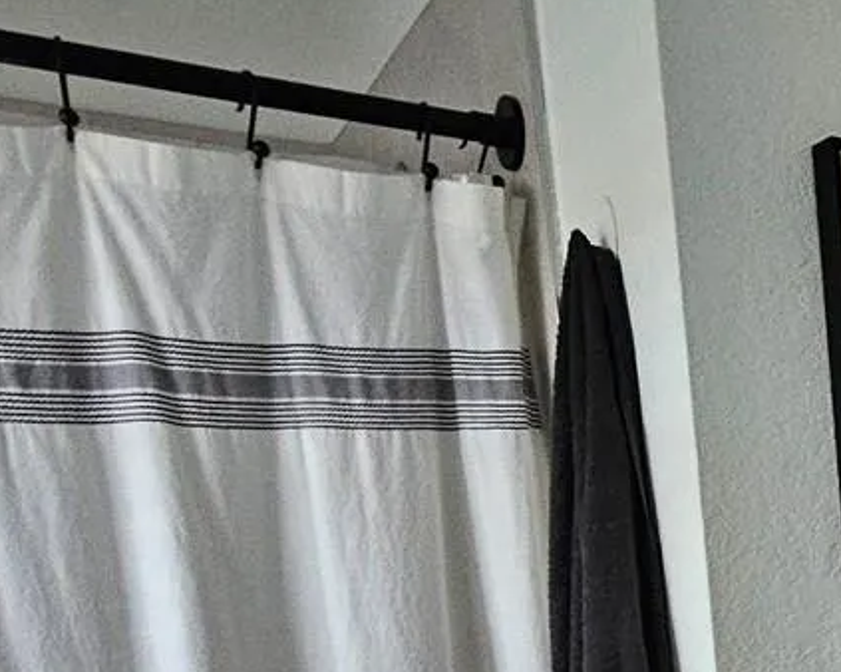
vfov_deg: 26.9
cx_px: 1024
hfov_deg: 31.9
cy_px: 853
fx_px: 1194
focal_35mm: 48
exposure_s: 1/40
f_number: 2.2
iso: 400
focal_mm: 2.2
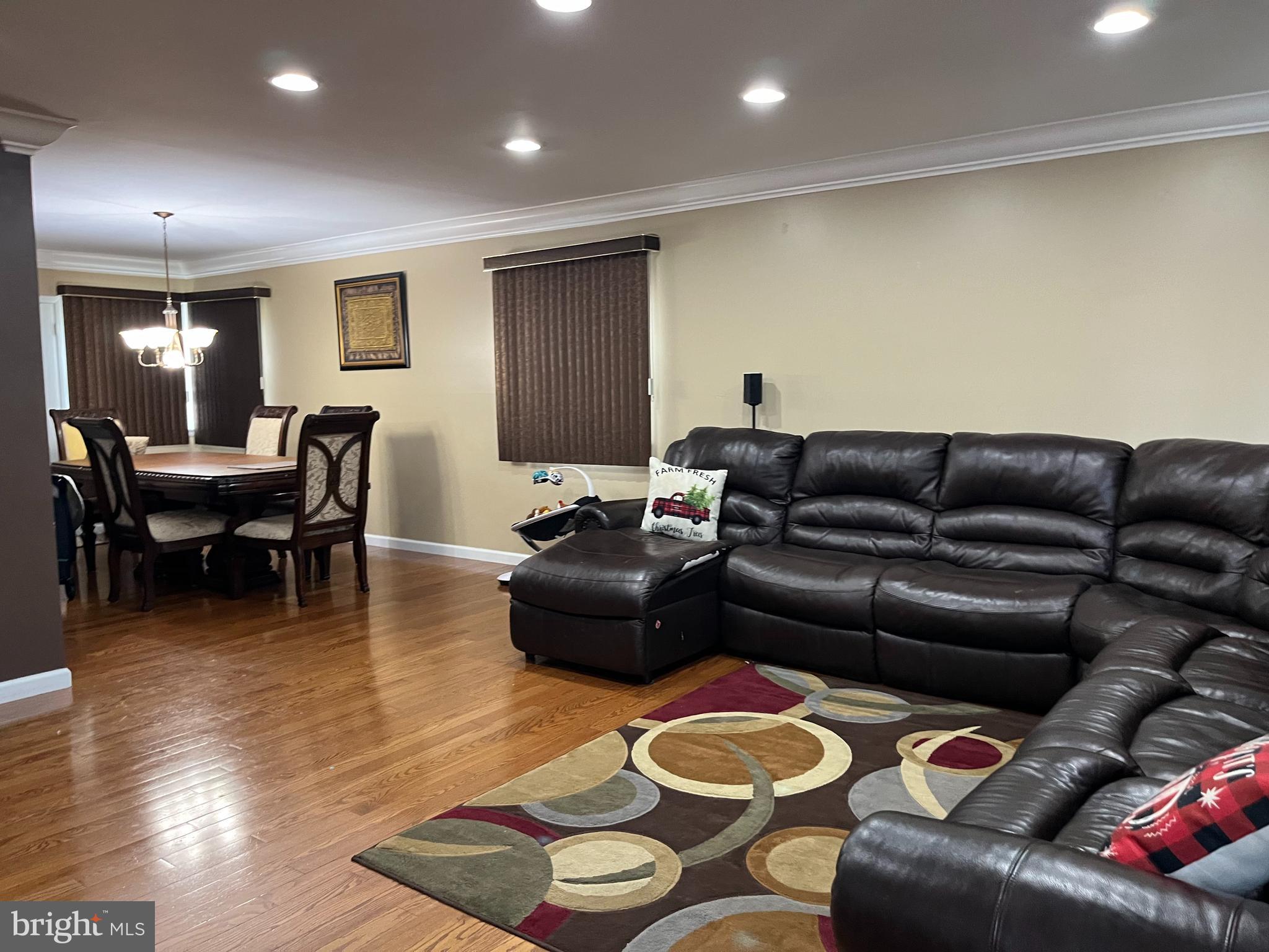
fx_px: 953
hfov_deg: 67.3
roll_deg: +0.6
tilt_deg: -4.7
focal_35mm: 26
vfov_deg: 53.1
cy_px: 476
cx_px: 634
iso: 320
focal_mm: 5.1
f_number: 1.6
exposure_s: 1/60
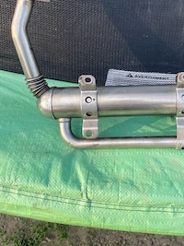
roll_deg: -1.1
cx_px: 127
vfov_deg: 47.4
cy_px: 89
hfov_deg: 36.3
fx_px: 277
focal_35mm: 39
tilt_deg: -42.7
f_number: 1.8
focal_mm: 4.25
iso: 32
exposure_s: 1/264
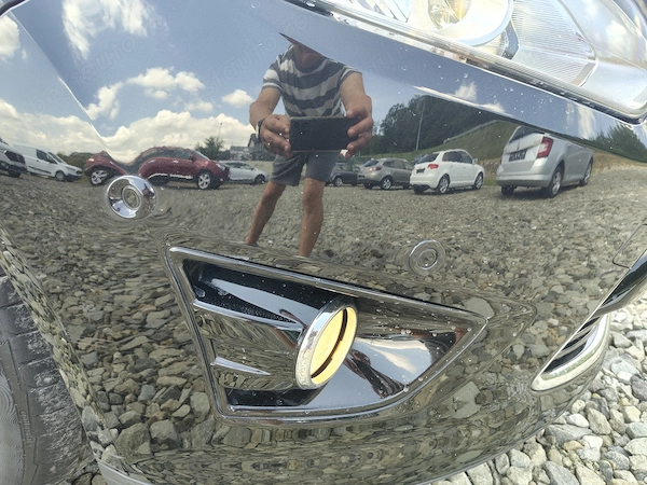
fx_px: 449
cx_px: 324
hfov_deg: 71.6
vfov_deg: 56.8
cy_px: 242
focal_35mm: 24
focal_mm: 5.56
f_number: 1.8
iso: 126
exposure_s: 1/100
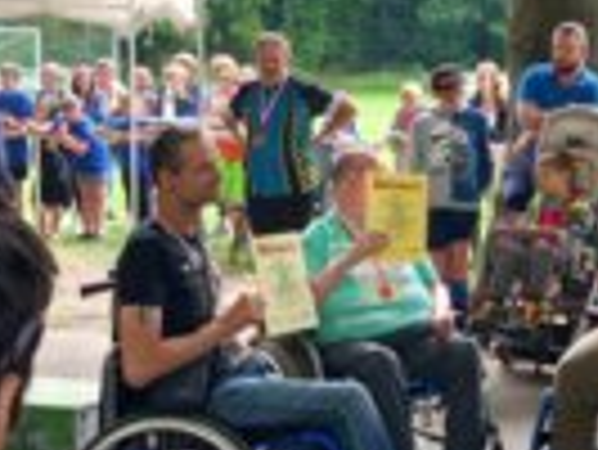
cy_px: 117
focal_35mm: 81
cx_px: 504
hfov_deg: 23.6
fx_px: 1401
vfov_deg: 18.1
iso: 40
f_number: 1.8
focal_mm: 4
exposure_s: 1/50
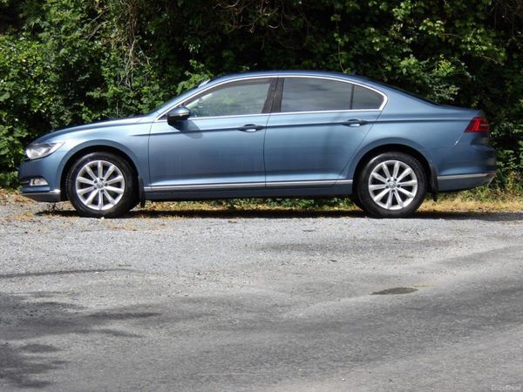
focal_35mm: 108
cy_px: 196
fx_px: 1632
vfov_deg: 13.7
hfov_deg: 18.2
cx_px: 262
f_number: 6.6
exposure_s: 1/289
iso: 100
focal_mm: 19.6
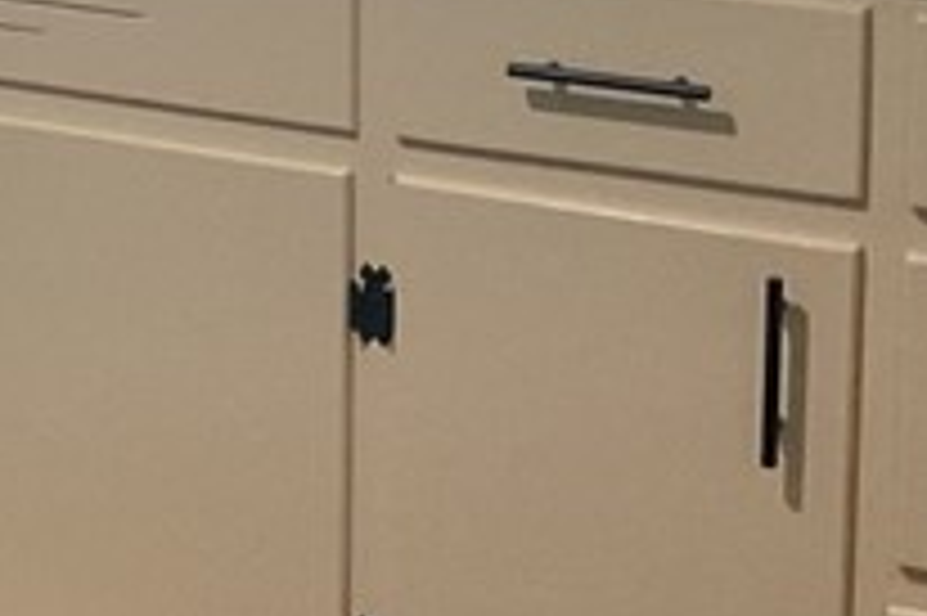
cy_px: -423
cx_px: -954
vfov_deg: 8.8
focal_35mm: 150
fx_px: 3859
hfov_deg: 12.1
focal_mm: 3
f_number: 1.8
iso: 100
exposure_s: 1/60
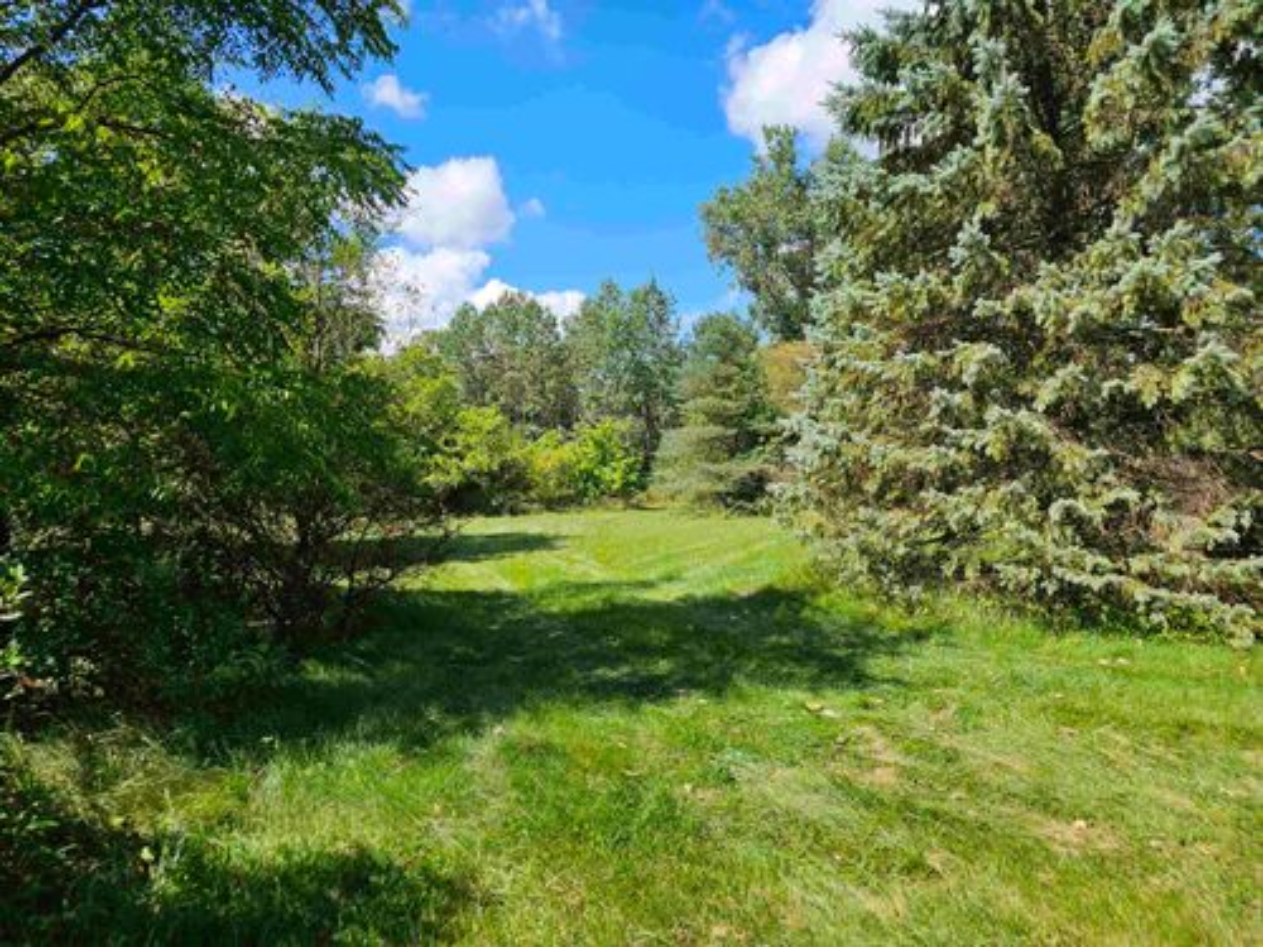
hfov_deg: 73.9
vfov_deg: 58.9
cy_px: 474
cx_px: 632
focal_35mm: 23
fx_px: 839
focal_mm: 6.3
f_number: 1.7
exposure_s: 1/521
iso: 10
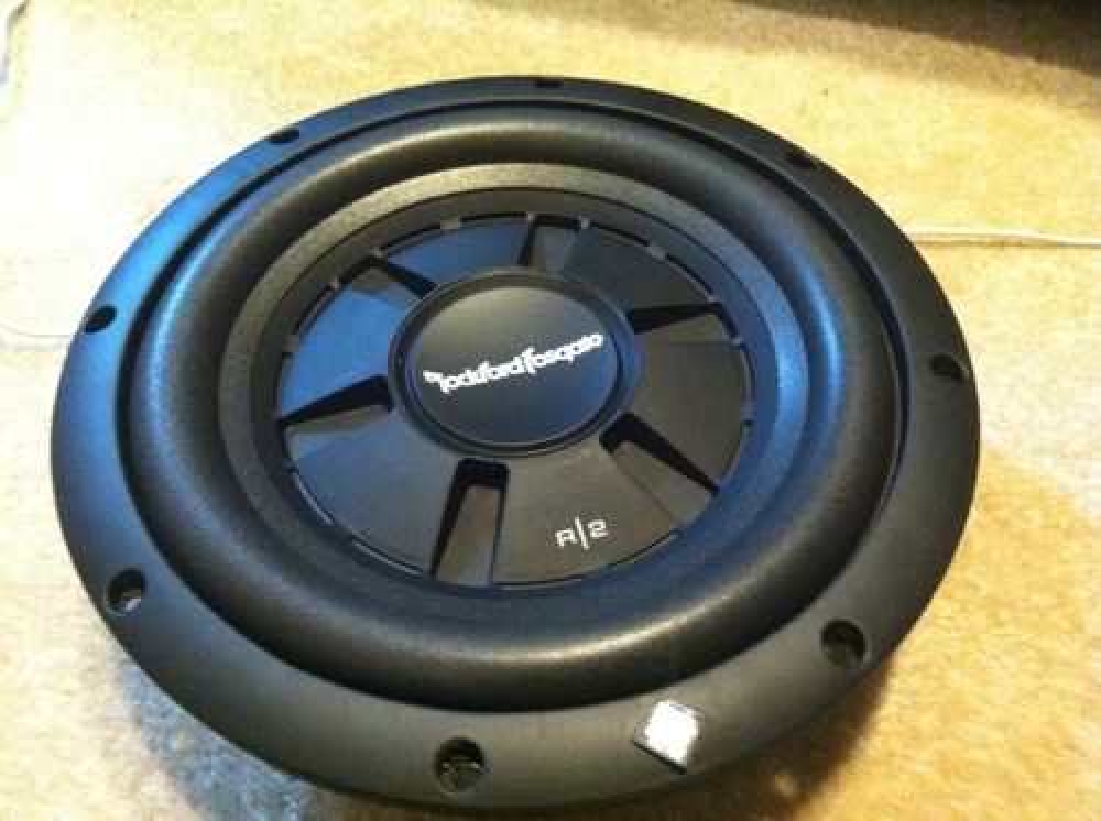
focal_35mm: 35
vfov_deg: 40.6
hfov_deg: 52.7
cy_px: 410
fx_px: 1111
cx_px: 550
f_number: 2.8
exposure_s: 1/15
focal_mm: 3.85
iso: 1000
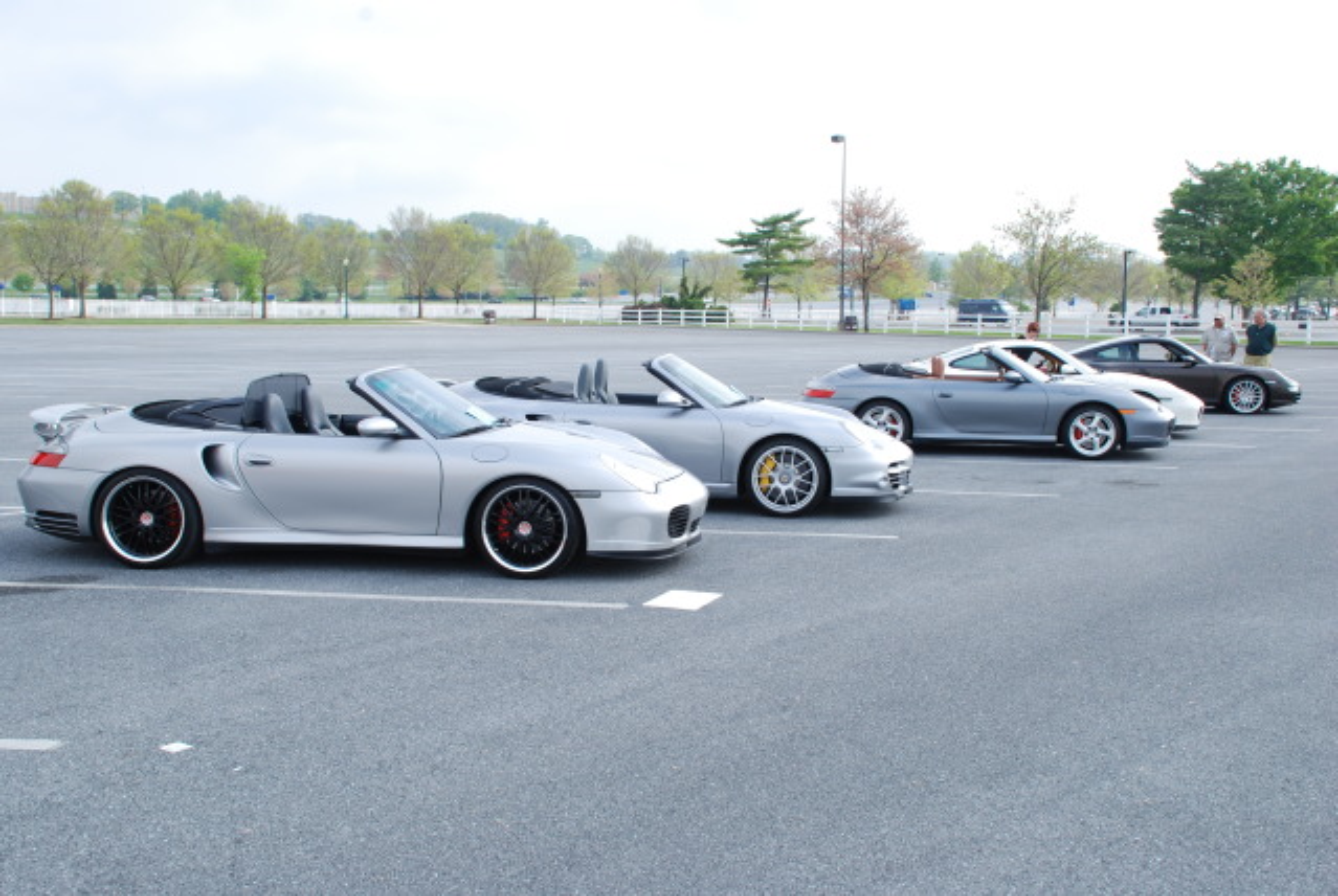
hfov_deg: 53.1
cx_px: 669
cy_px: 448
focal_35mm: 36
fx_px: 1340
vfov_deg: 37.0
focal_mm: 24
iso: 100
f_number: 10
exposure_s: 1/60
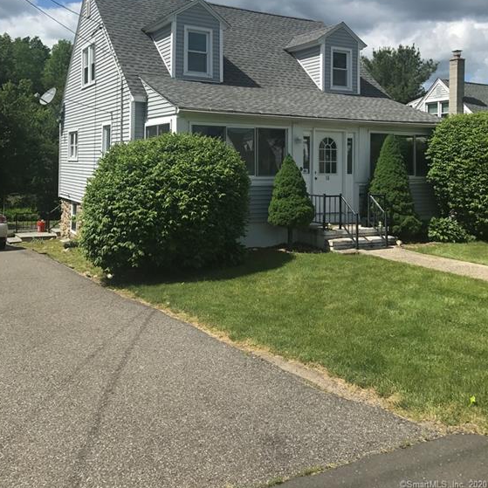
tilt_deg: +1.9
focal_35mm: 34
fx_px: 542
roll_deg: -0.7
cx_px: 240
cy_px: 155
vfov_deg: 47.5
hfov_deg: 48.4
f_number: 1.8
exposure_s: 1/3831
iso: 20
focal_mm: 3.99
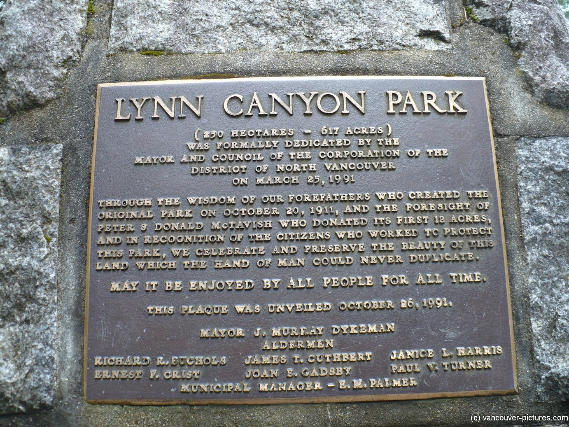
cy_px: 214
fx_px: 608
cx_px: 284
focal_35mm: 37
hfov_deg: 50.1
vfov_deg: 38.7
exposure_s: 1/50
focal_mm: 6.1
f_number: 2.8
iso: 100
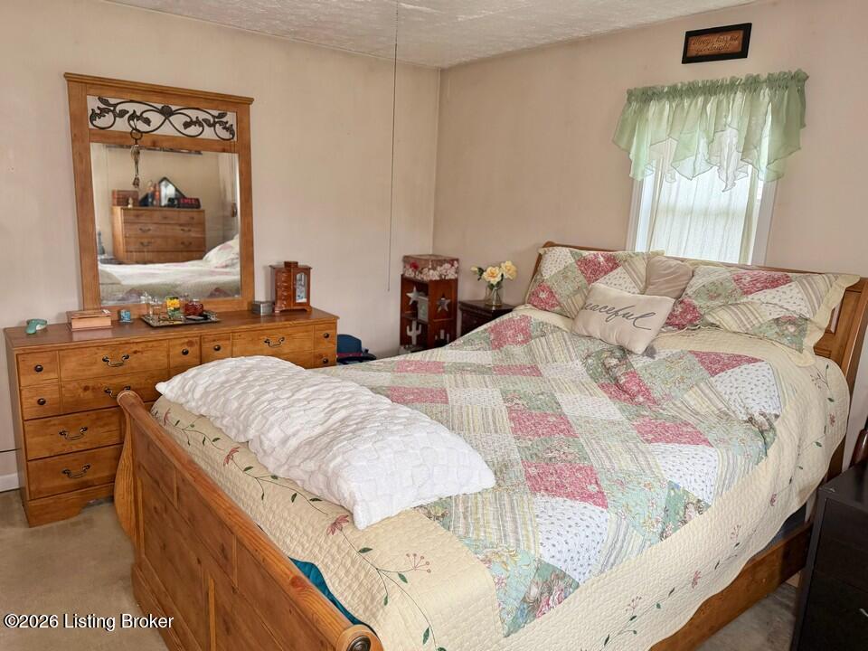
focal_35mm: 24
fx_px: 602
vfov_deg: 56.8
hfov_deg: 71.6
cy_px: 326
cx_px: 434
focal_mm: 6.76
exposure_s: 1/74
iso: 200
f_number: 1.78
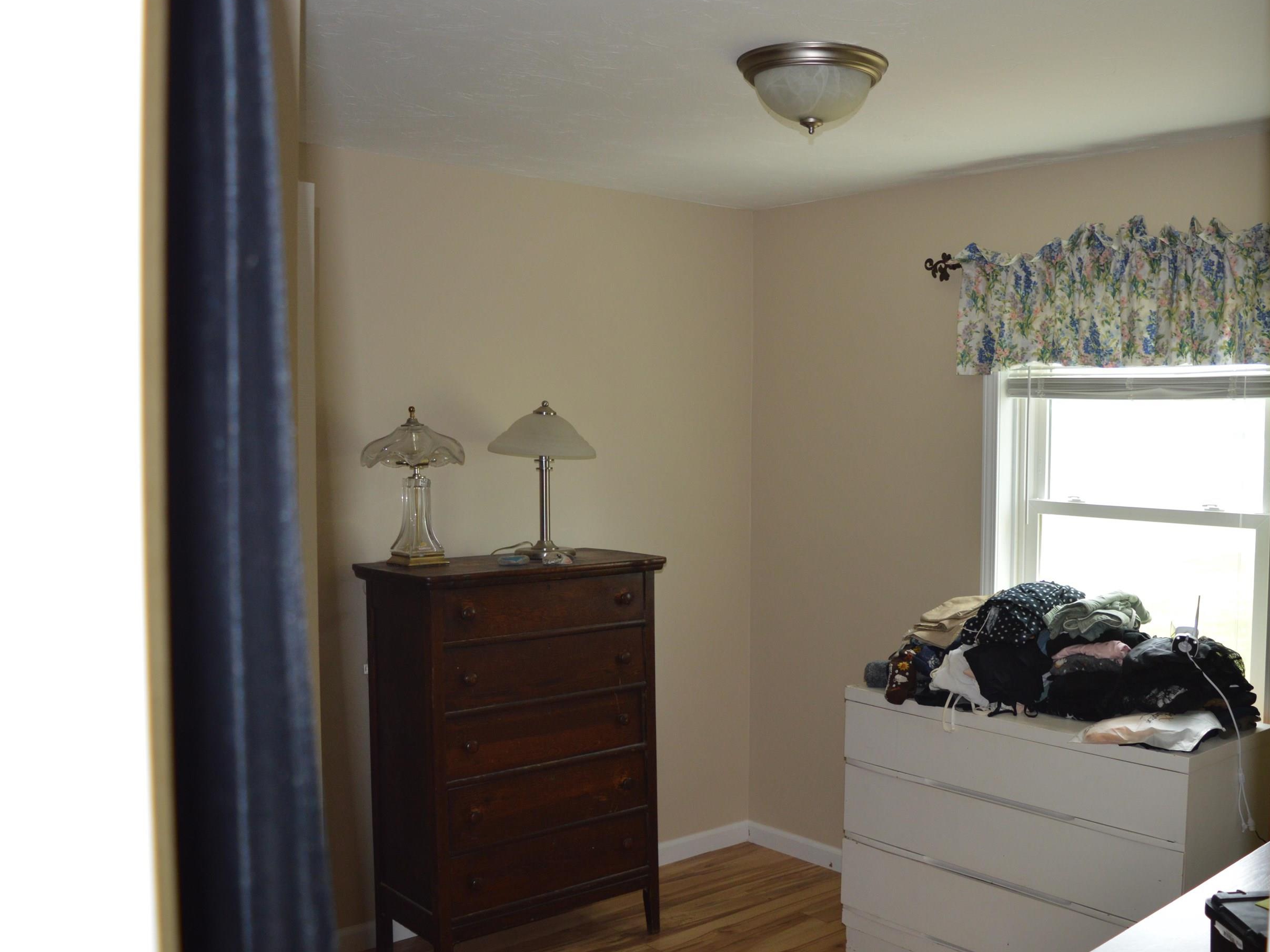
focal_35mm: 33
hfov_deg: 54.7
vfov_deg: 42.9
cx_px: 800
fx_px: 1211
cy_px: 496
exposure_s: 1/100
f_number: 4
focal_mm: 18
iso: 400
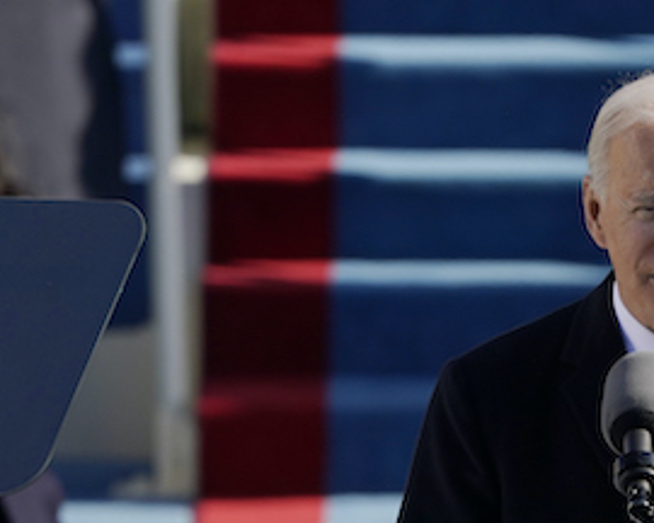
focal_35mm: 1538
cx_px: 632
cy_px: 488
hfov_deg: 1.3
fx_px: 29769
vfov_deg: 1.0
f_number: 8
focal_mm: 600
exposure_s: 1/1000
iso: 250
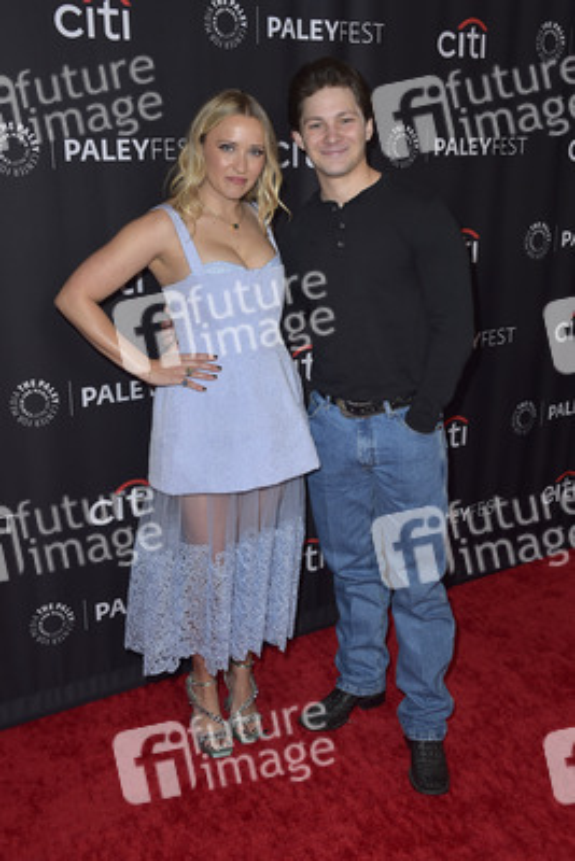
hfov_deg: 37.9
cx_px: 288
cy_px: 430
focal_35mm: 35
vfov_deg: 54.4
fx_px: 838
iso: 320
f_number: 6.3
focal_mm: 35
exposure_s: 1/200
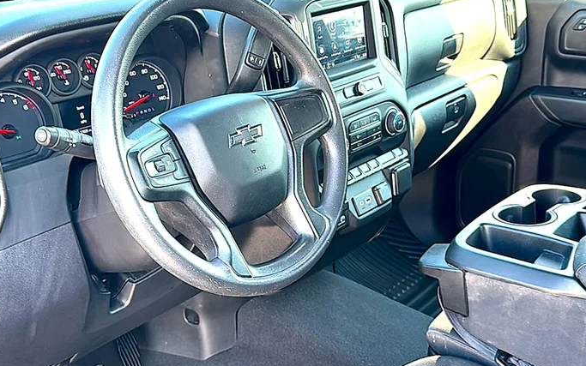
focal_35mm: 38
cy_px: 168
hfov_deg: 51.5
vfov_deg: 33.6
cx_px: 289
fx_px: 607
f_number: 1.78
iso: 125
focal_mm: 6.86
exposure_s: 1/105
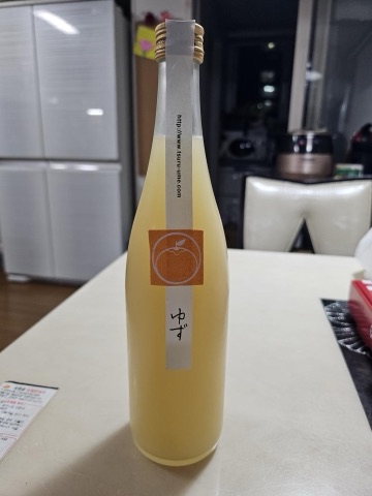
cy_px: 248
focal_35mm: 23
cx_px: 186
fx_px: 330
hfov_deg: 58.9
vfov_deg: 73.9
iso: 400
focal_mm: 6.3
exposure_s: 1/120
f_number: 1.7
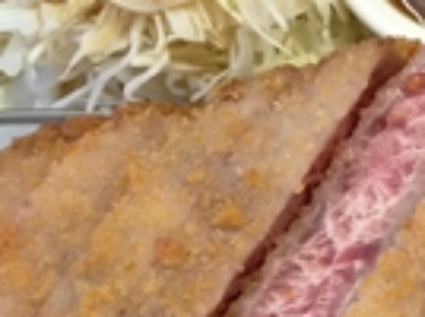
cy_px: 60
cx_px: 615
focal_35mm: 120
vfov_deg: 12.3
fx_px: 1471
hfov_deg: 15.3
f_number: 1.8
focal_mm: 5.4
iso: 800
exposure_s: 1/120
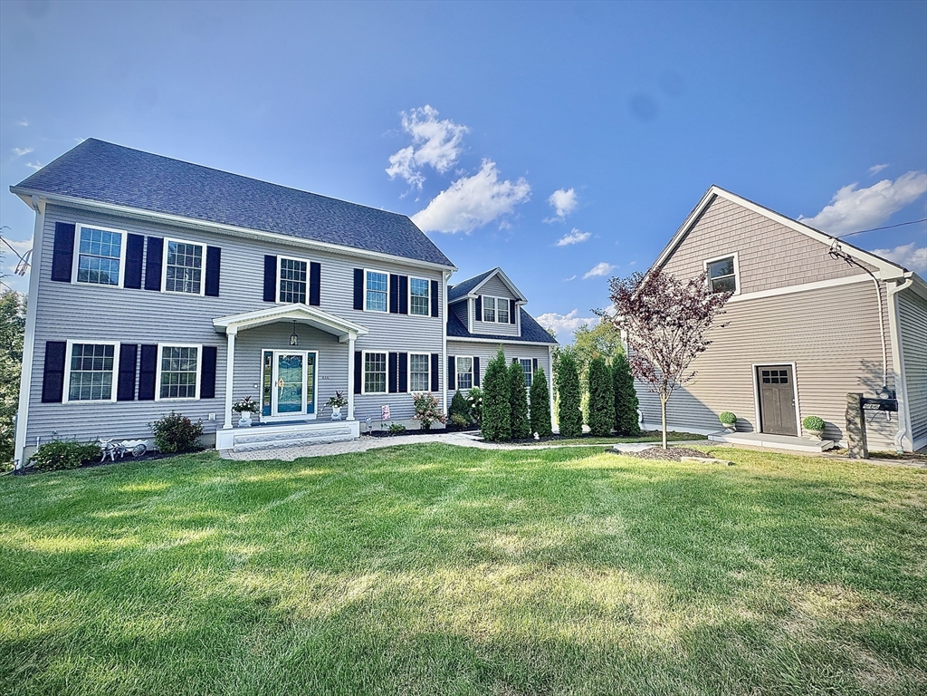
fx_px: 375
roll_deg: -0.1
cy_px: 348
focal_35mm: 14
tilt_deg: +4.5
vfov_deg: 85.7
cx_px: 464
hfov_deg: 102.1
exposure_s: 1/756
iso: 40
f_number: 2.2
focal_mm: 2.22
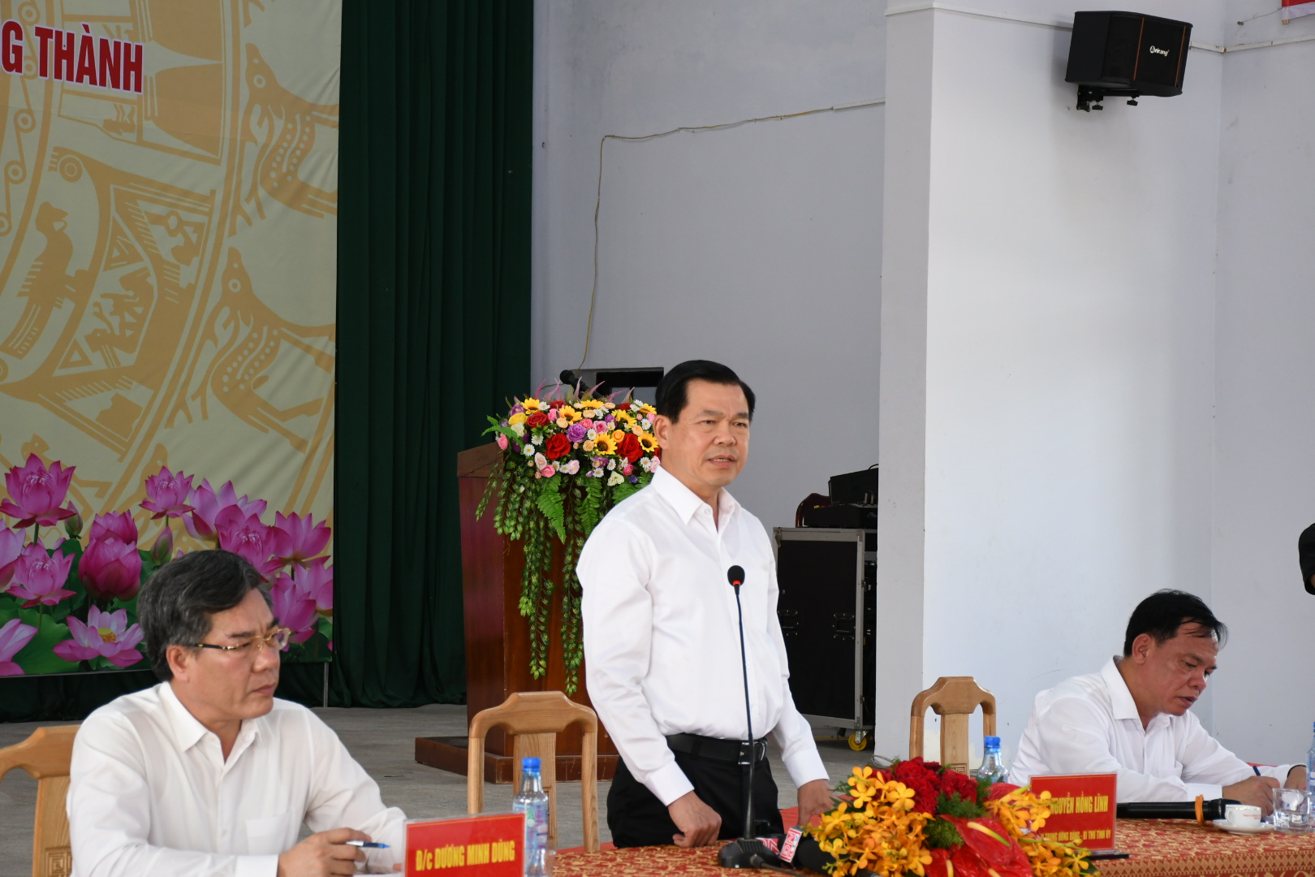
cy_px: 438
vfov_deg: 17.5
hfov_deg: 26.0
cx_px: 658
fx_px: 2849
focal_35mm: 78
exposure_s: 1/100
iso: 800
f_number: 5.6
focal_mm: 52
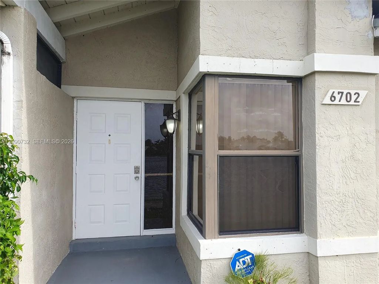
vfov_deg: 53.1
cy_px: 142
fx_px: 285
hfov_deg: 67.3
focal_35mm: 26
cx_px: 190
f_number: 2.4
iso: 50
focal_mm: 4.32
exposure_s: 1/558
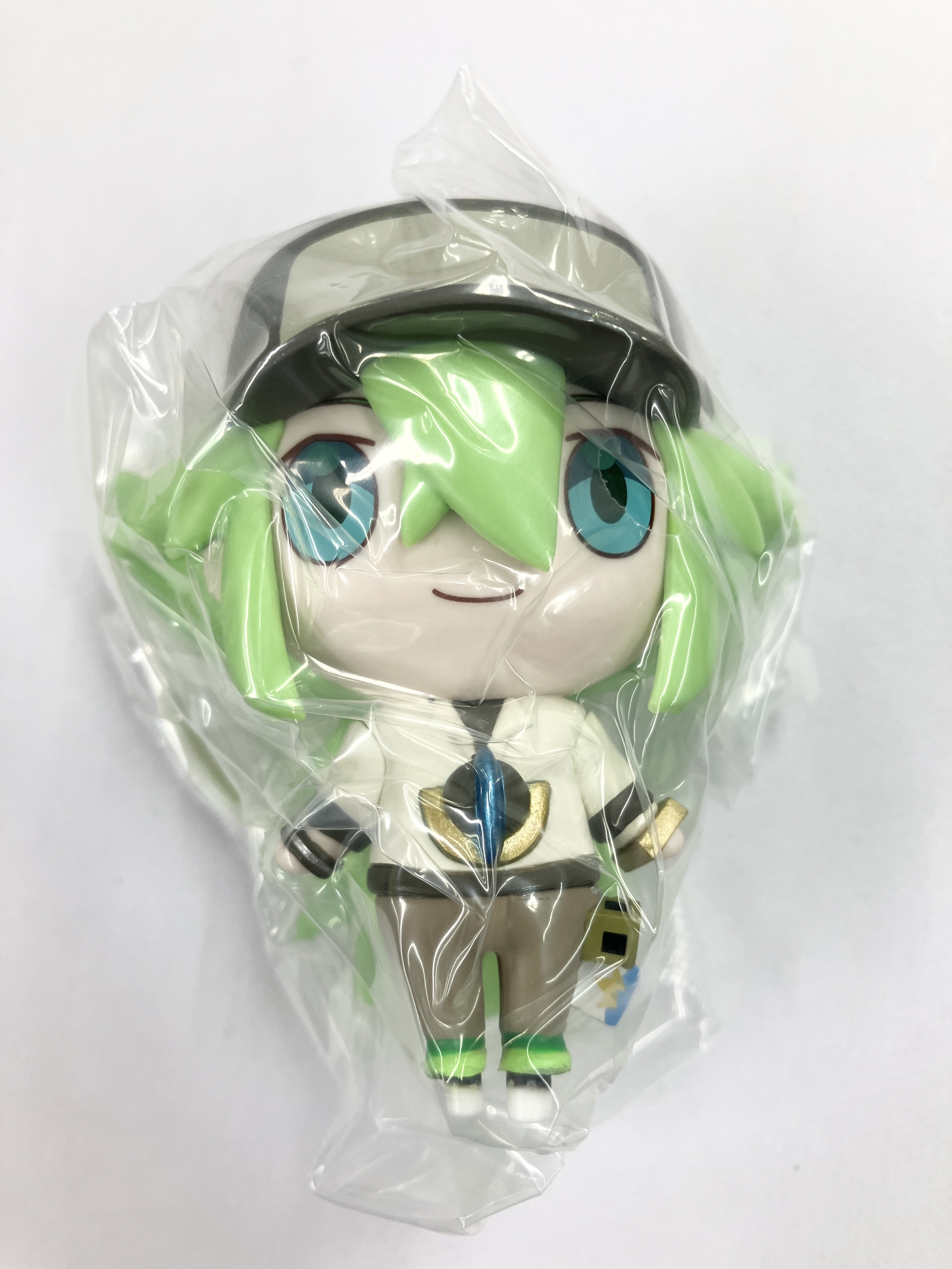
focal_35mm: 28
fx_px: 1027
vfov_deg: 63.4
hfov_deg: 49.7
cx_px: 476
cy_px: 634
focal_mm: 3.99
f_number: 1.8
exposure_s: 1/120
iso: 50
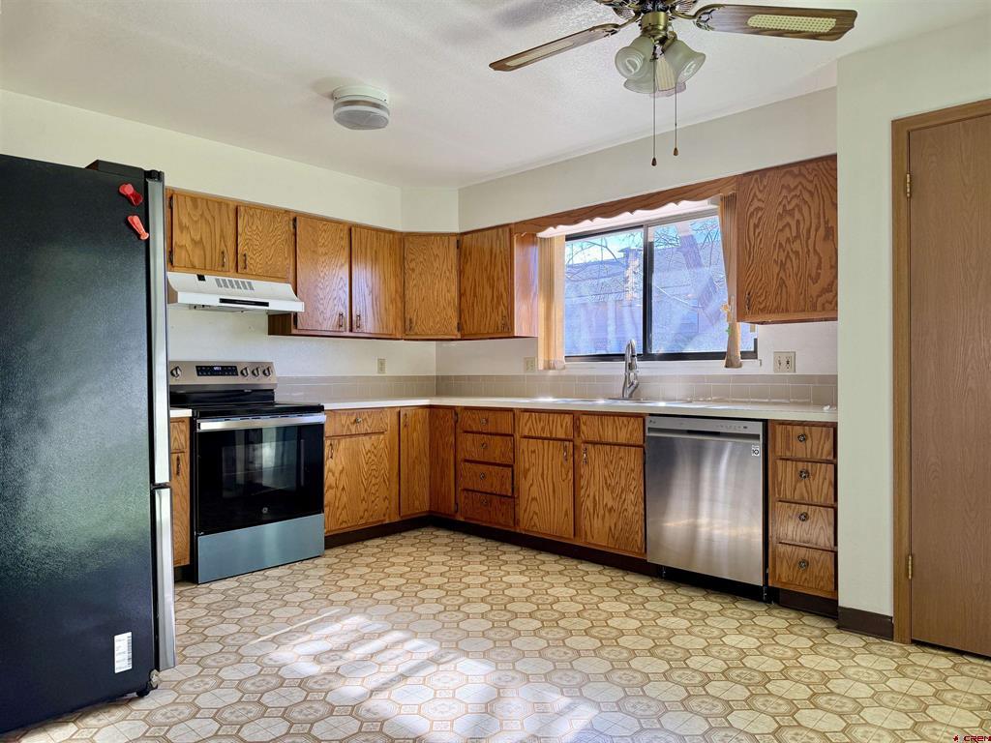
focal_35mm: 24
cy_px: 372
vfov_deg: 56.8
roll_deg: +0.7
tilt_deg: +0.5
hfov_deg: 71.6
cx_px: 496
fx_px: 687
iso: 100
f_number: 1.78
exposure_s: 1/191
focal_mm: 6.76
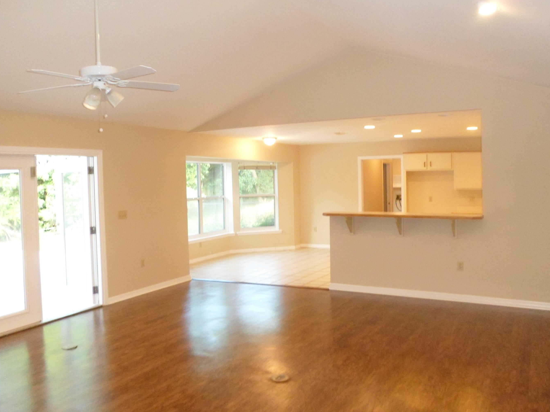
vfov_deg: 46.8
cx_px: 277
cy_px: 198
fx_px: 477
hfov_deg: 60.0
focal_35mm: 30
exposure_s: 1/30
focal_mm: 4.9
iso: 480
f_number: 3.3
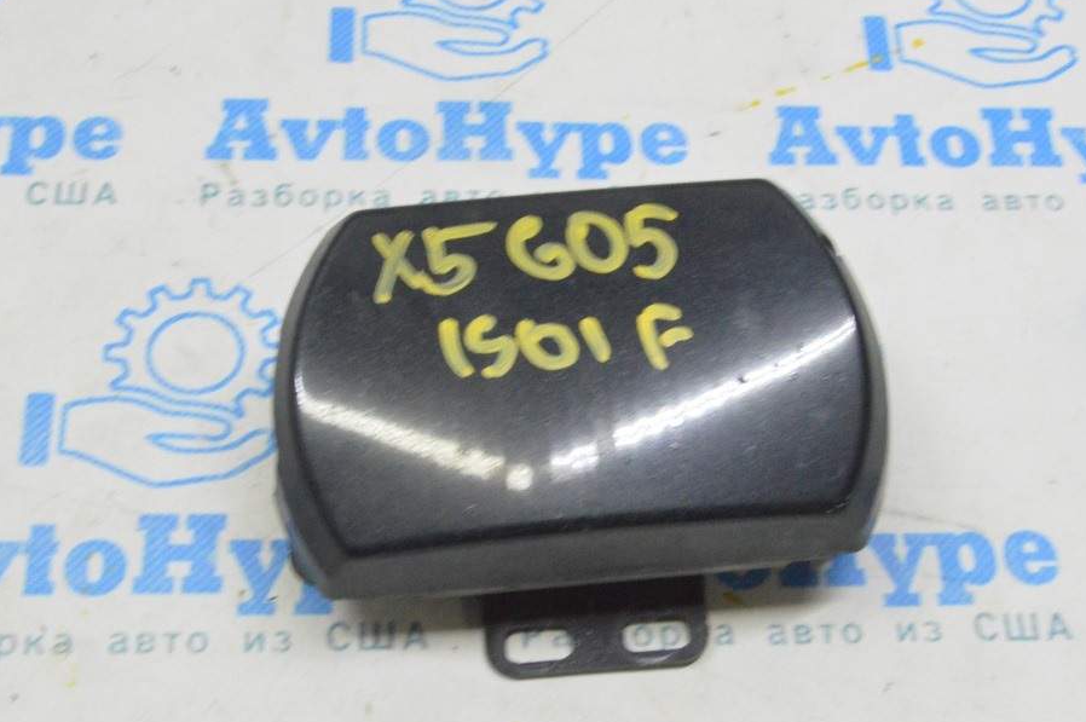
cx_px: 597
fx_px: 1959
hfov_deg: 31.0
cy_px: 378
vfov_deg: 20.9
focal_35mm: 65
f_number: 20
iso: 6400
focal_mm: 38
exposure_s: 1/20
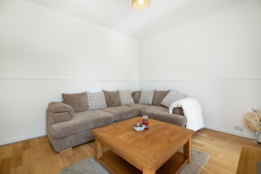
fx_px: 109
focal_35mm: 15
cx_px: 130
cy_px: 87
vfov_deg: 77.3
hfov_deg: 100.4
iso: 320
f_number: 8
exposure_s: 1/6
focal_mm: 10
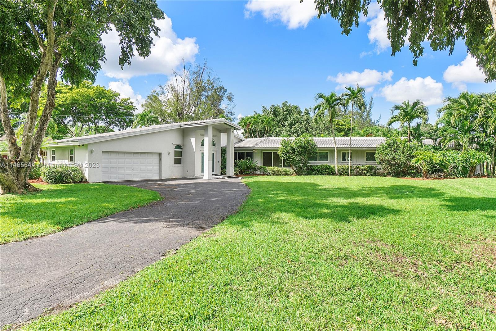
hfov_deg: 78.6
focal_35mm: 22
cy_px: 166
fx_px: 303
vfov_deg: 57.2
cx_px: 248
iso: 200
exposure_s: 1/320
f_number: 9
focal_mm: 15
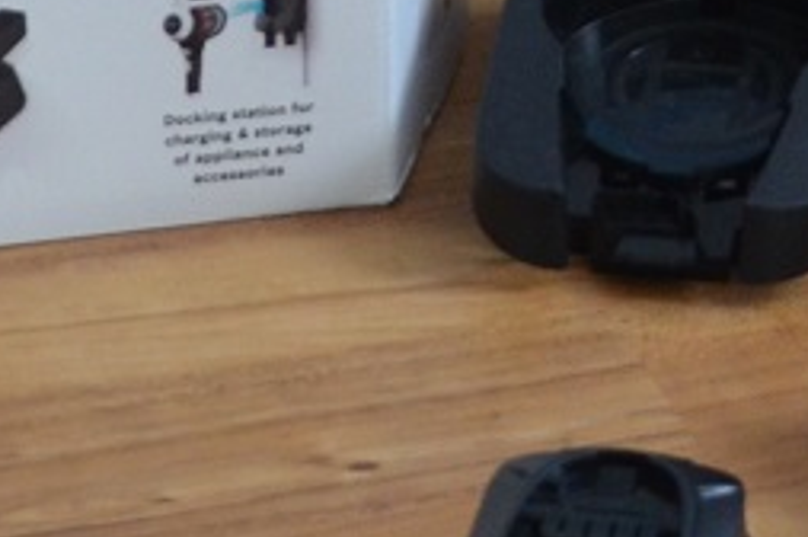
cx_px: 936
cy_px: -726
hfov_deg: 8.0
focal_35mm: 257
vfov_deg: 5.2
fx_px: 5761
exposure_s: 1/60
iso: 560
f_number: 4
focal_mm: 22
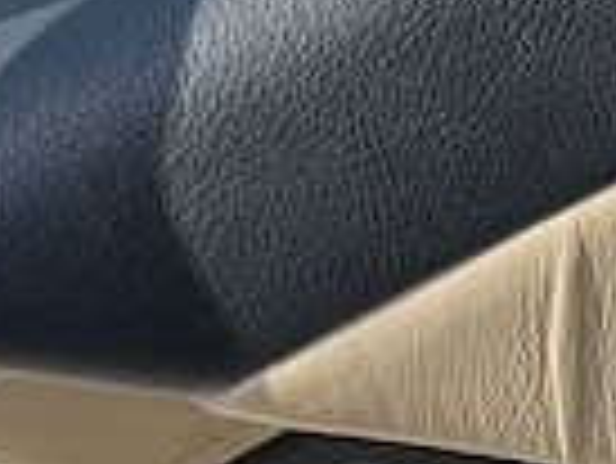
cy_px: 45
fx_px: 1870
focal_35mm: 105
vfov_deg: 14.0
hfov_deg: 14.8
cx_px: 1286
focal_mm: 6.86
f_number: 1.78
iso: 80
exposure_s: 1/2882
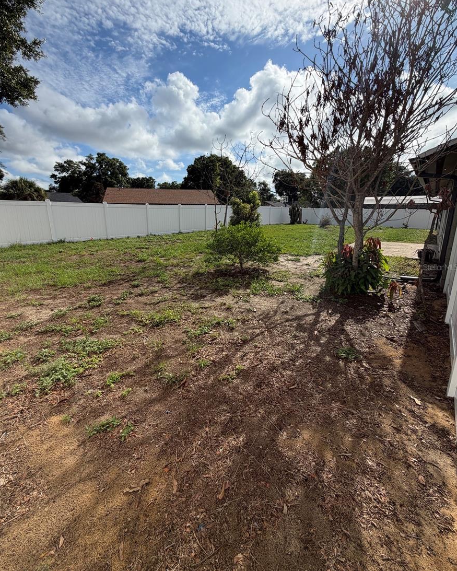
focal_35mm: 15
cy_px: 267
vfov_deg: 96.6
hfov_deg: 84.1
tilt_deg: -12.8
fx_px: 253
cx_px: 225
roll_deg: +0.4
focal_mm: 2.22
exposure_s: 1/1464
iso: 25
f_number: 2.2
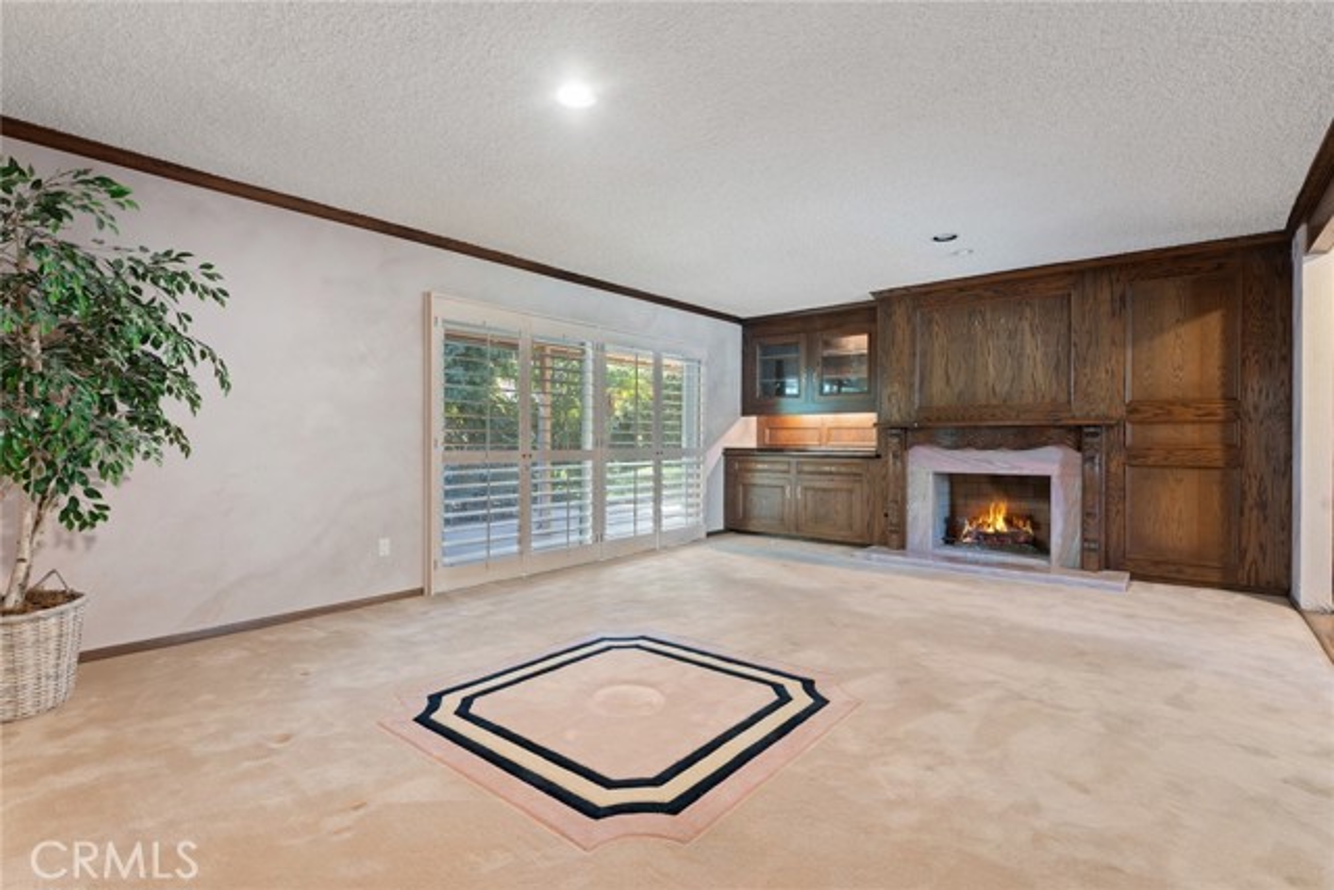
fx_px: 623
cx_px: 667
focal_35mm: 17
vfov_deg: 71.1
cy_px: 445
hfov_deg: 93.9
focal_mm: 16.8
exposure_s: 4
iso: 160
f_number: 8
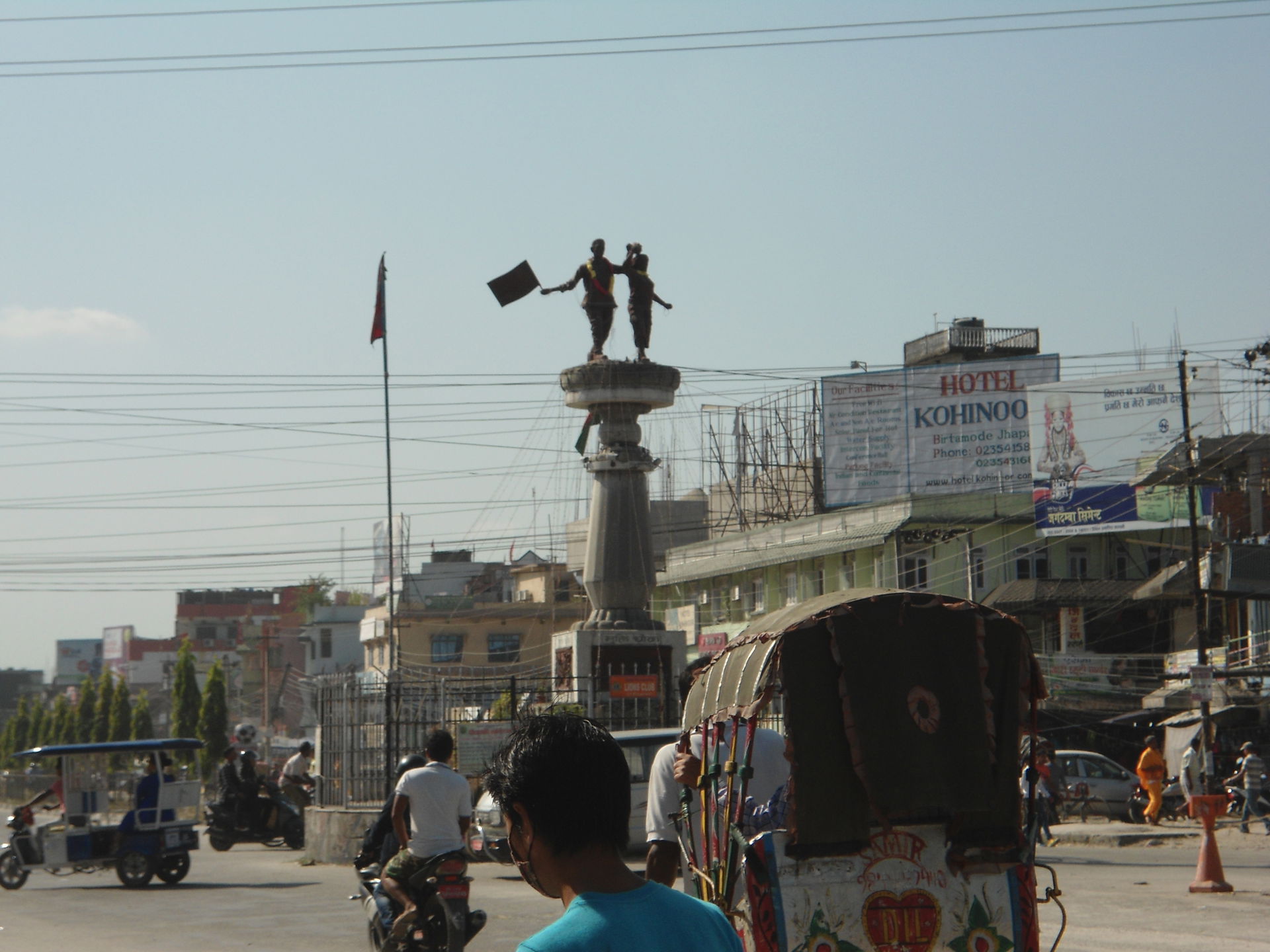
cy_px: 476
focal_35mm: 88
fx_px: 3229
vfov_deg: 16.8
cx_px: 635
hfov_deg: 22.3
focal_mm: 15.7
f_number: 5.2
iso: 80
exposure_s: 1/800
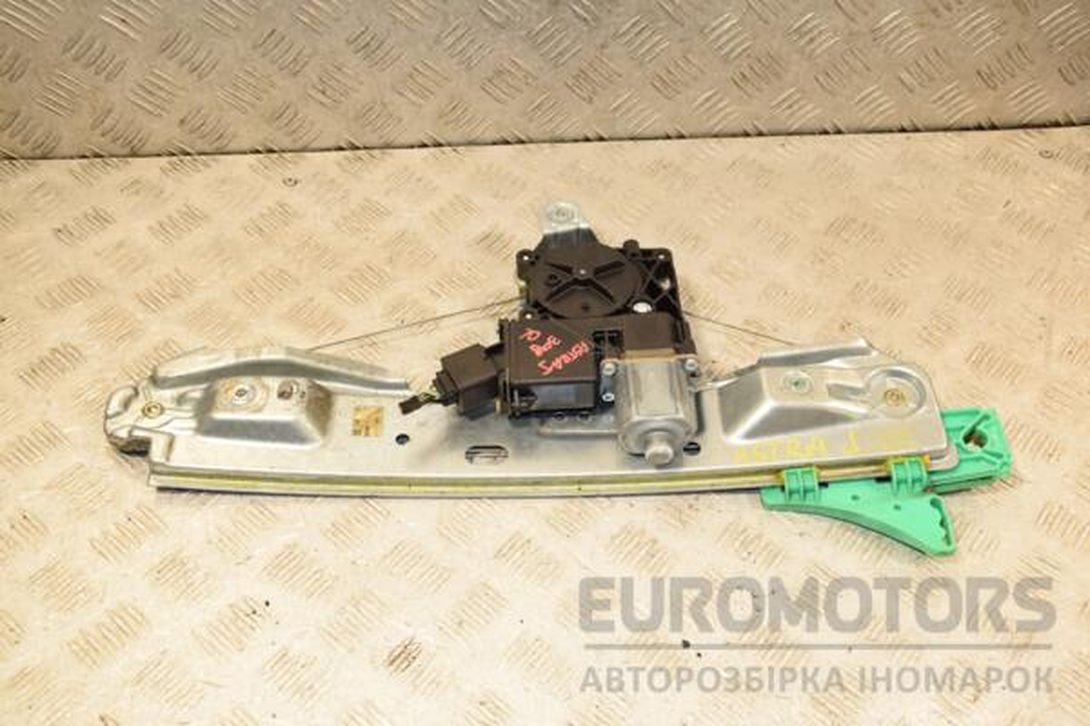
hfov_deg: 51.3
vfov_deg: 35.5
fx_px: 1135
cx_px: 545
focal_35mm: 38
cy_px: 363
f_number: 7.1
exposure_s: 1/200
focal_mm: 25
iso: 800
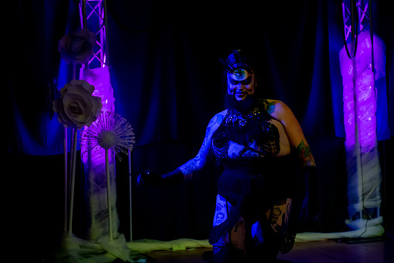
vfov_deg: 18.5
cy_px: 107
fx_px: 805
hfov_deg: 27.5
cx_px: 160
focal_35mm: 74
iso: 3200
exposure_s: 1/100
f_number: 2.8
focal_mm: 62
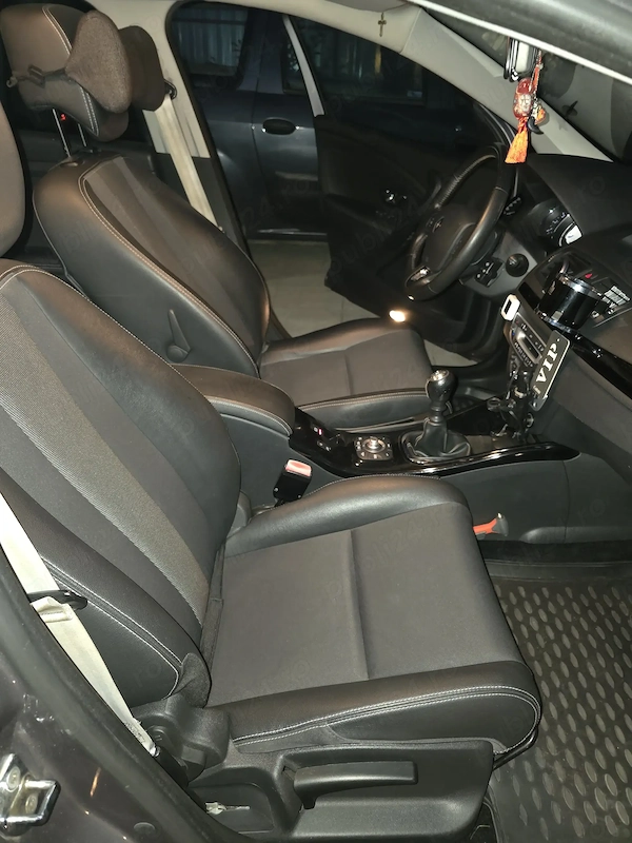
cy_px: 422
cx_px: 316
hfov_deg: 58.9
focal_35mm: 23
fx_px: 560
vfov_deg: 73.9
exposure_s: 1/12
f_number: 1.7
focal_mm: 6.3
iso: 400
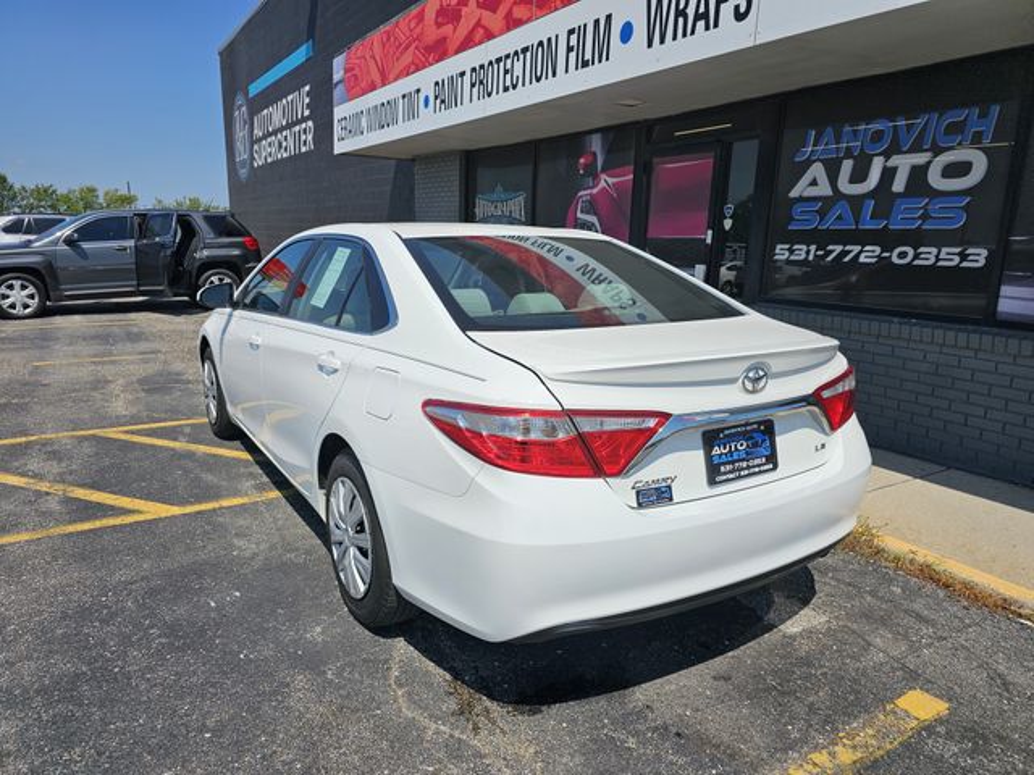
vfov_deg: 58.9
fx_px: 687
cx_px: 517
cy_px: 388
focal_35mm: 23
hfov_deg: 73.9
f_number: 1.7
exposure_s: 1/1529
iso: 10
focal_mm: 6.3
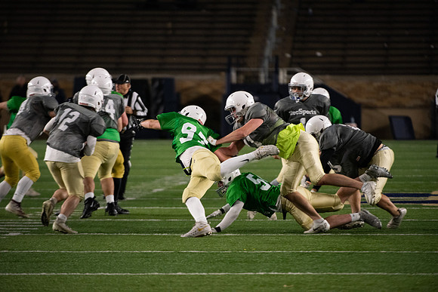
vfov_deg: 3.8
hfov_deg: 5.7
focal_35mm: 360
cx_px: 219
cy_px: 146
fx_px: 4381
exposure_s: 1/500
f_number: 4.5
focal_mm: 360
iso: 4000
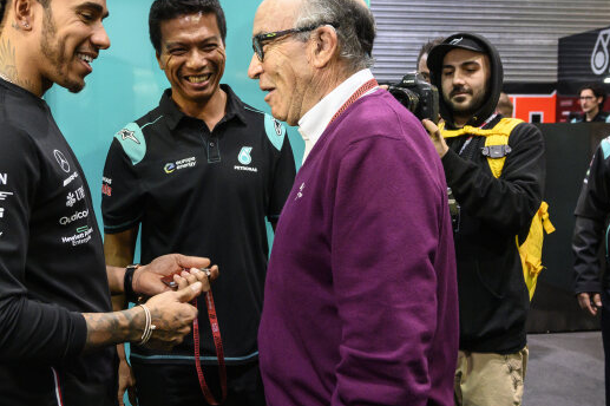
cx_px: 252
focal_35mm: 42
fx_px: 711
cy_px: 198
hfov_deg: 46.2
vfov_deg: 31.9
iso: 2000
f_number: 4
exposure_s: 1/200
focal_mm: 21
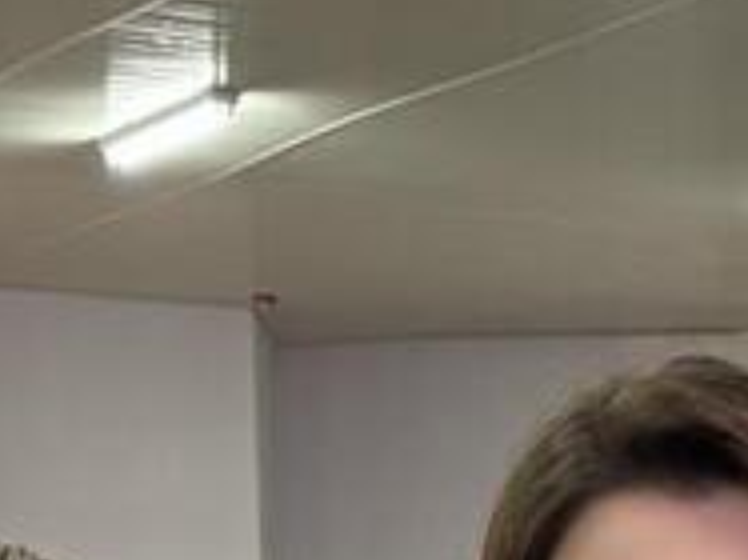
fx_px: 3606
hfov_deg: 11.7
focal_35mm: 167
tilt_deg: -4.7
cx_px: 728
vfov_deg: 8.5
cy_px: 1064
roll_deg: +0.1
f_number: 1.6
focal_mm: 5.96
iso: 200
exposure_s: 1/60
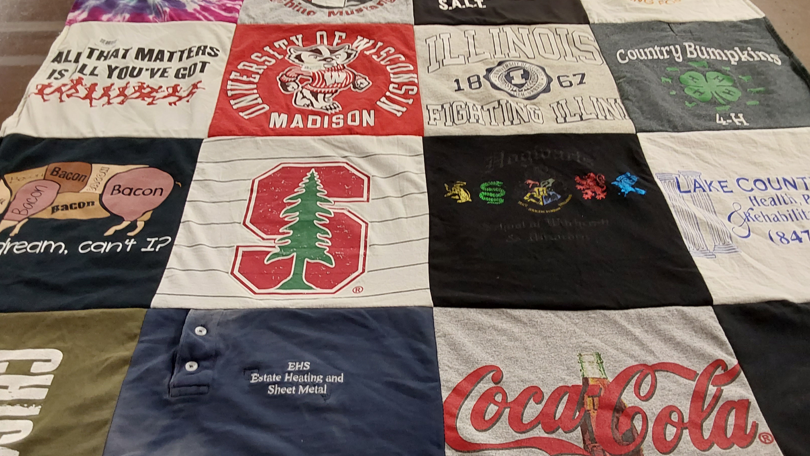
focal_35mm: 31
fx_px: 666
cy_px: 257
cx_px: 406
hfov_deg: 62.6
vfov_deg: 37.7
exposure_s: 1/50
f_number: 1.9
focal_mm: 2.91
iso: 100
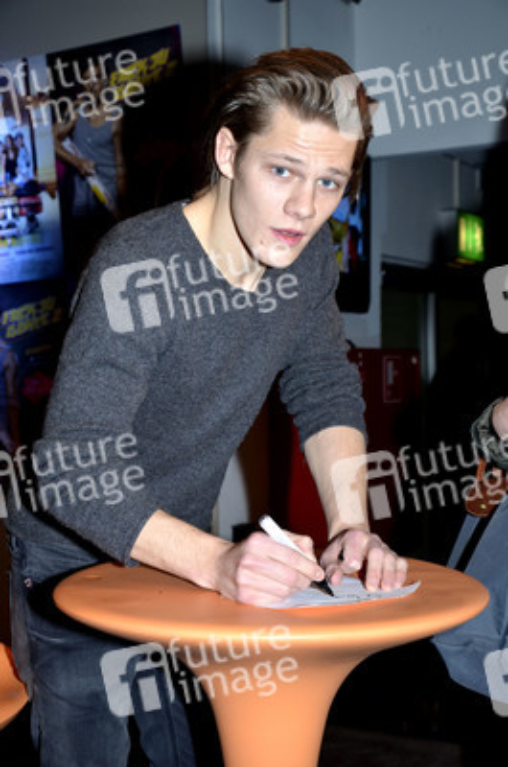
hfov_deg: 23.7
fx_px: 1212
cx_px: 254
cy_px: 384
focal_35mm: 57
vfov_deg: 35.1
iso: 400
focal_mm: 38
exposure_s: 1/200
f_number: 5.6
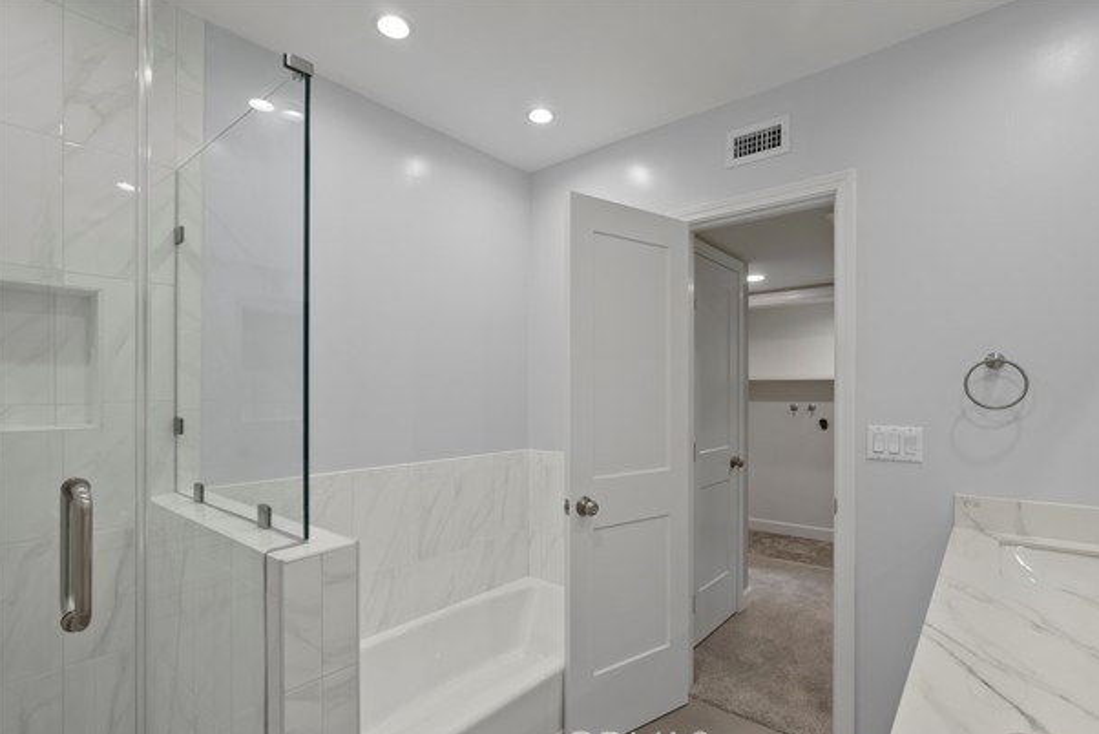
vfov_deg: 70.5
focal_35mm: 17
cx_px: 581
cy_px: 384
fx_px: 519
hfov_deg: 93.2
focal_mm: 16
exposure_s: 1/10
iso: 250
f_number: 6.3
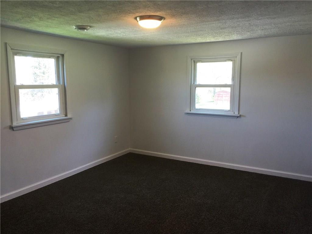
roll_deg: -0.4
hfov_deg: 61.7
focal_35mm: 29
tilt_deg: -7.5
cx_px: 156
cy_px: 117
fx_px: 261
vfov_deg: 48.2
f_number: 2.2
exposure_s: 1/30
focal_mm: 4.15
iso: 32
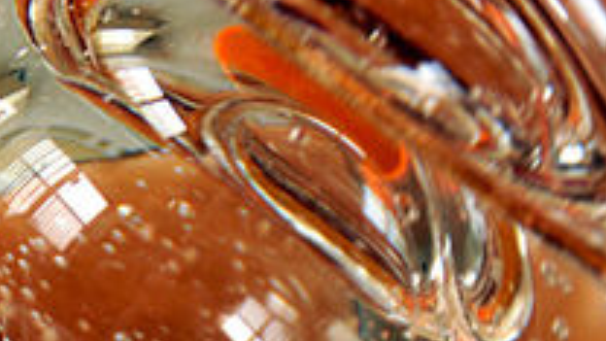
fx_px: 14723
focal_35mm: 916
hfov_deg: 2.4
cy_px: 427
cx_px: -102
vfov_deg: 1.3
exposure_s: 1/13
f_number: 5.6
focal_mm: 135
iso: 200
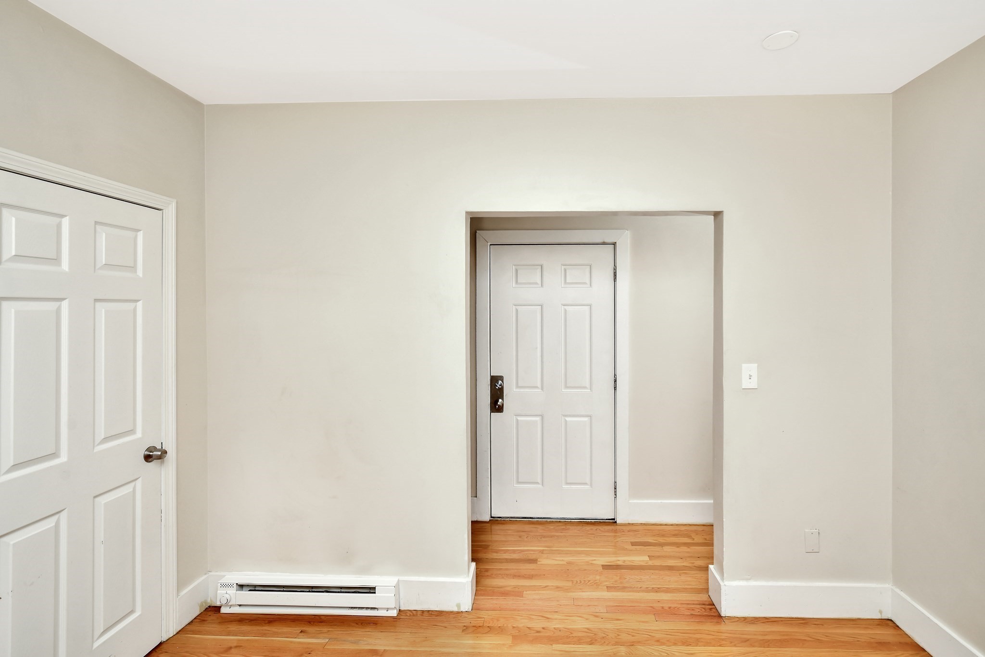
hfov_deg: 100.4
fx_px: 410
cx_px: 492
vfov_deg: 77.3
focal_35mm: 15
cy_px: 328
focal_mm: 15
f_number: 7.1
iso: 100
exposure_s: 1/30
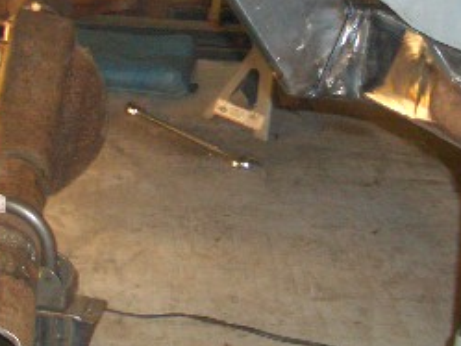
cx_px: 124
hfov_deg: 21.6
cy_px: 26
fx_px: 1199
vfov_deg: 16.2
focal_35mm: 90
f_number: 2.6
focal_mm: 5.8
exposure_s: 1/60
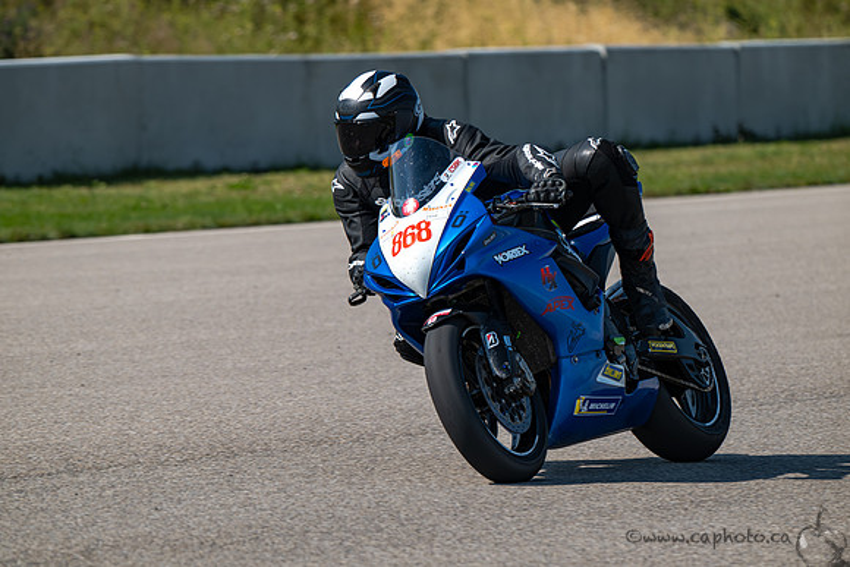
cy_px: 284
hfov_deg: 6.9
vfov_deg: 4.6
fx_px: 7085
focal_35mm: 300
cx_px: 425
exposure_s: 1/1250
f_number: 6.3
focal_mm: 300
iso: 160
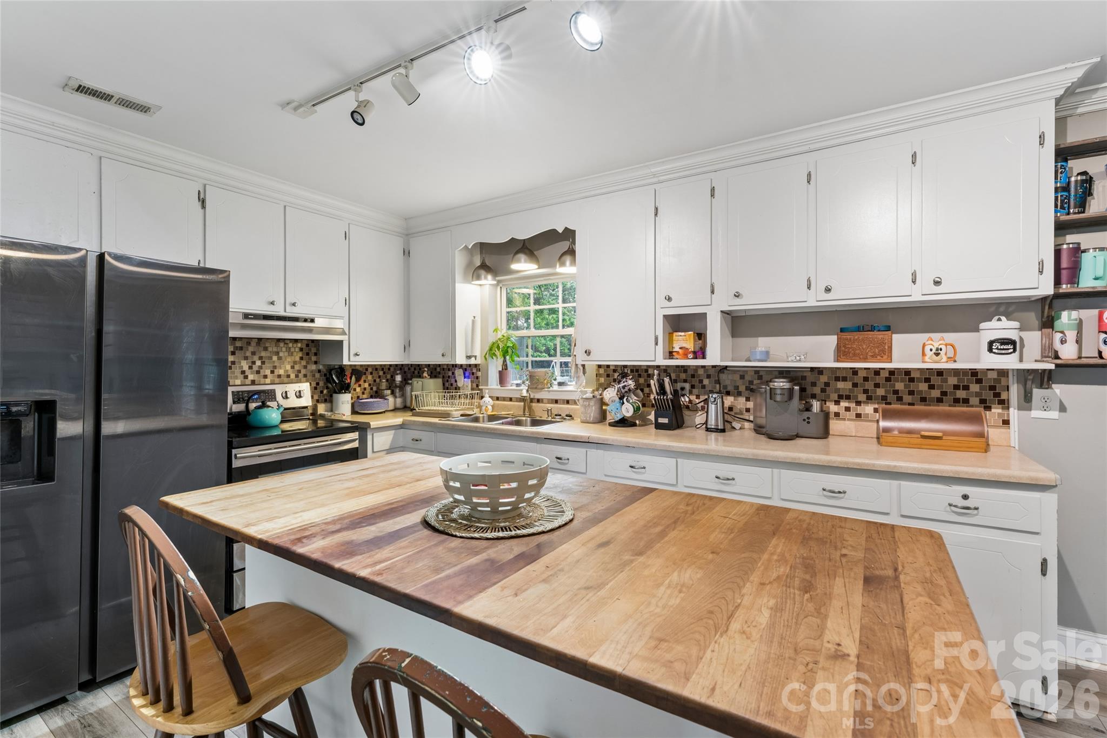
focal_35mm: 16
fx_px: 492
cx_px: 554
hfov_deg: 96.7
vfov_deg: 73.7
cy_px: 369
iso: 400
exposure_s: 1/2.5
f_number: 13
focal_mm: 16
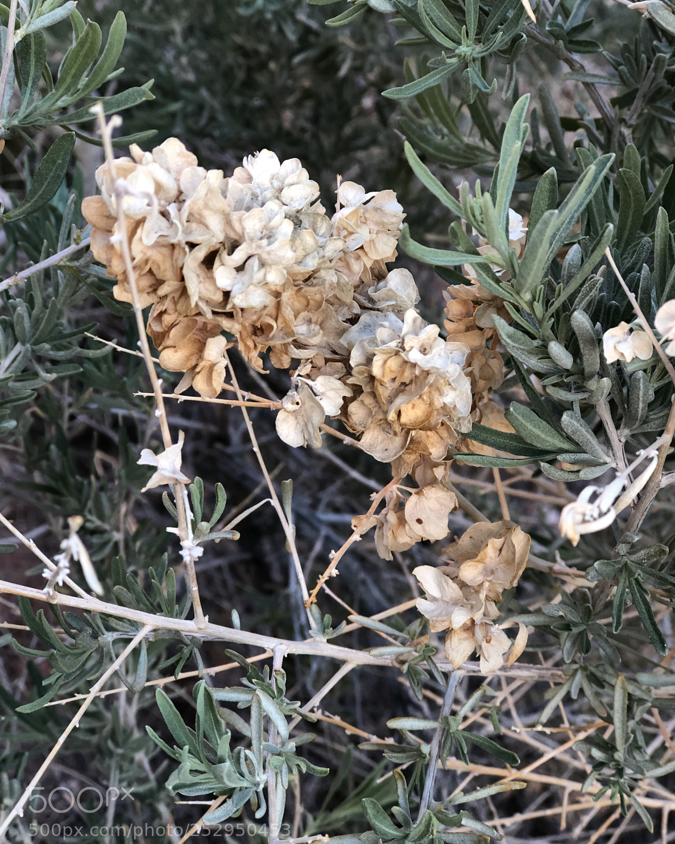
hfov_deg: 25.4
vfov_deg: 31.5
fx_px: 1498
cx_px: 334
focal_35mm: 60
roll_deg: -21.0
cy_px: 420
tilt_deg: -24.6
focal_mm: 6.6
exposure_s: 1/30
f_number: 2.8
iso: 25
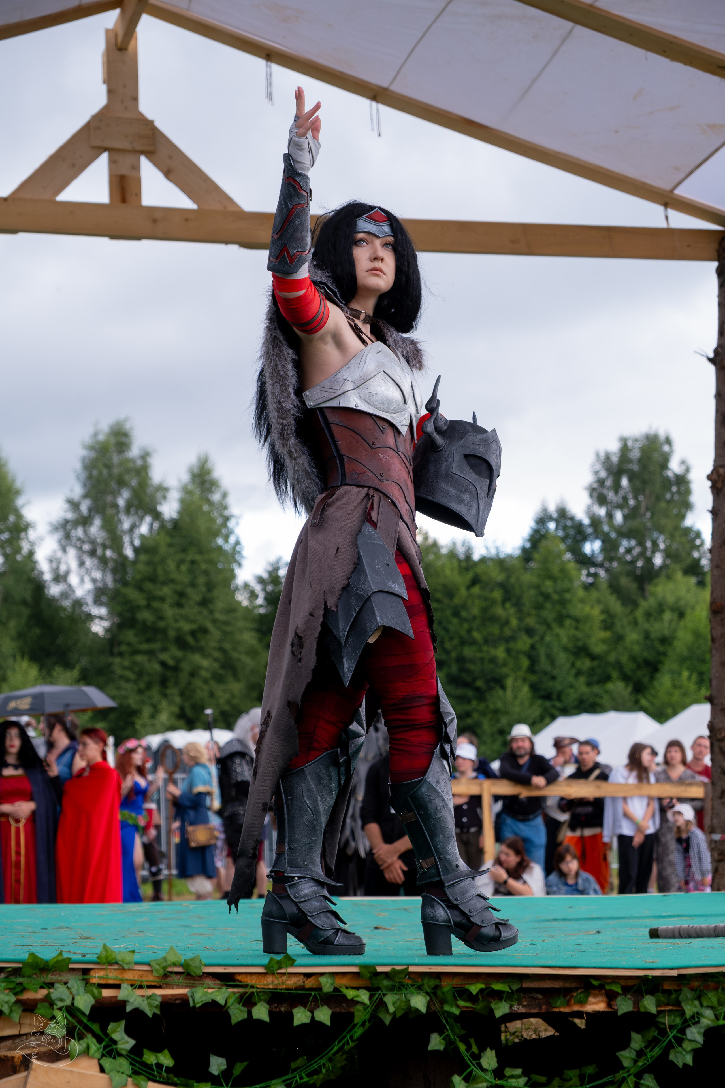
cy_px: 544
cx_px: 362
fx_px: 2145
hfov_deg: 19.2
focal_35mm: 71
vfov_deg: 28.5
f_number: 3.6
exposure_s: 1/800
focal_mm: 47
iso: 800
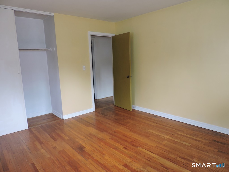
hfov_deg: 71.6
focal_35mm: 24
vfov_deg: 56.8
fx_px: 159
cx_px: 114
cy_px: 86
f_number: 3
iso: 200
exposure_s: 1/40
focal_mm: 4.3
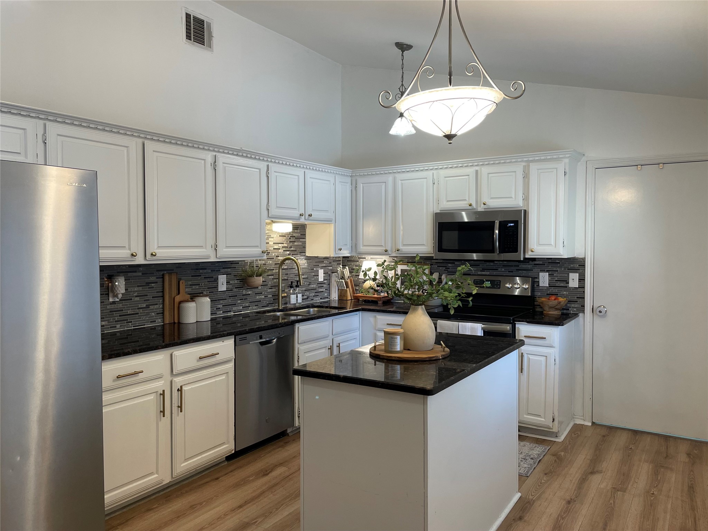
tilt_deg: -2.1
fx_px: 532
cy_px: 266
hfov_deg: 67.3
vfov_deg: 53.0
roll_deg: -0.3
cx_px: 354
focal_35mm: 26
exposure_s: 1/60
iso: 80
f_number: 1.6
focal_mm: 4.2
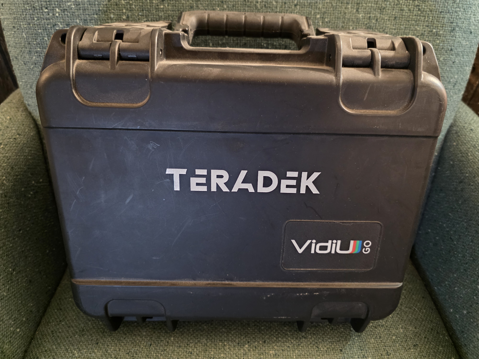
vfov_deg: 58.9
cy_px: 180
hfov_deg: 73.9
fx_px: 318
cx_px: 240
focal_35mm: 23
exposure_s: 1/40
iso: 1600
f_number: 1.7
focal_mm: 6.3
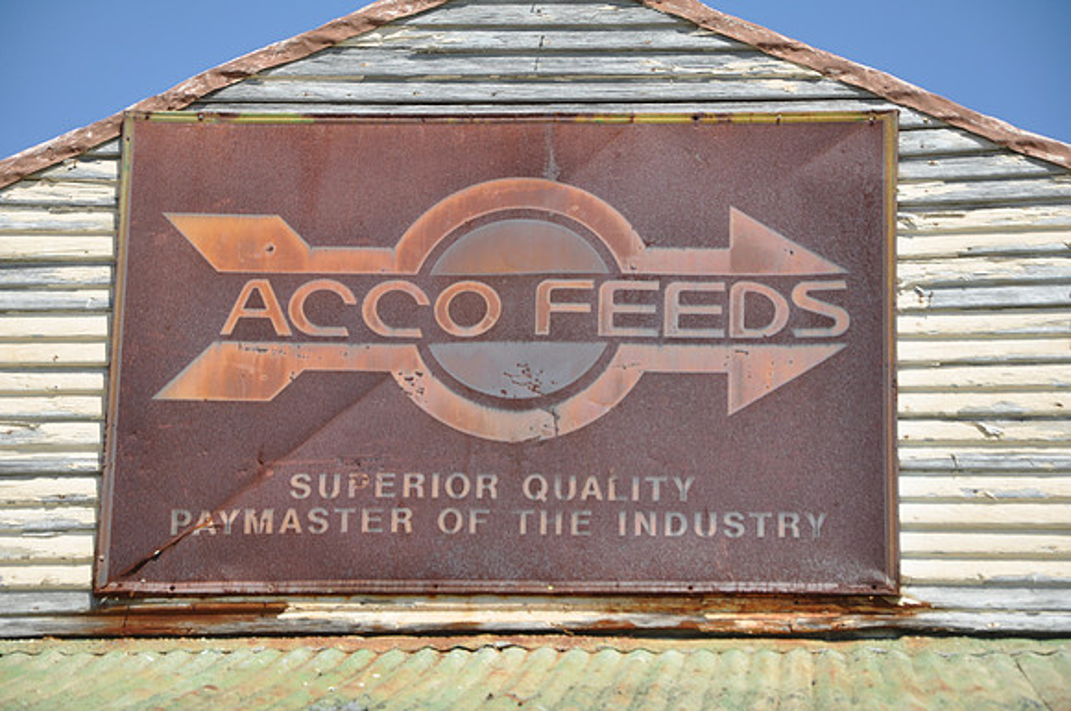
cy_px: 356
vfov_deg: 9.9
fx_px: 4100
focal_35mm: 138
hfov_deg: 14.9
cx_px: 536
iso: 200
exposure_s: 1/250
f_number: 8
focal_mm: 92
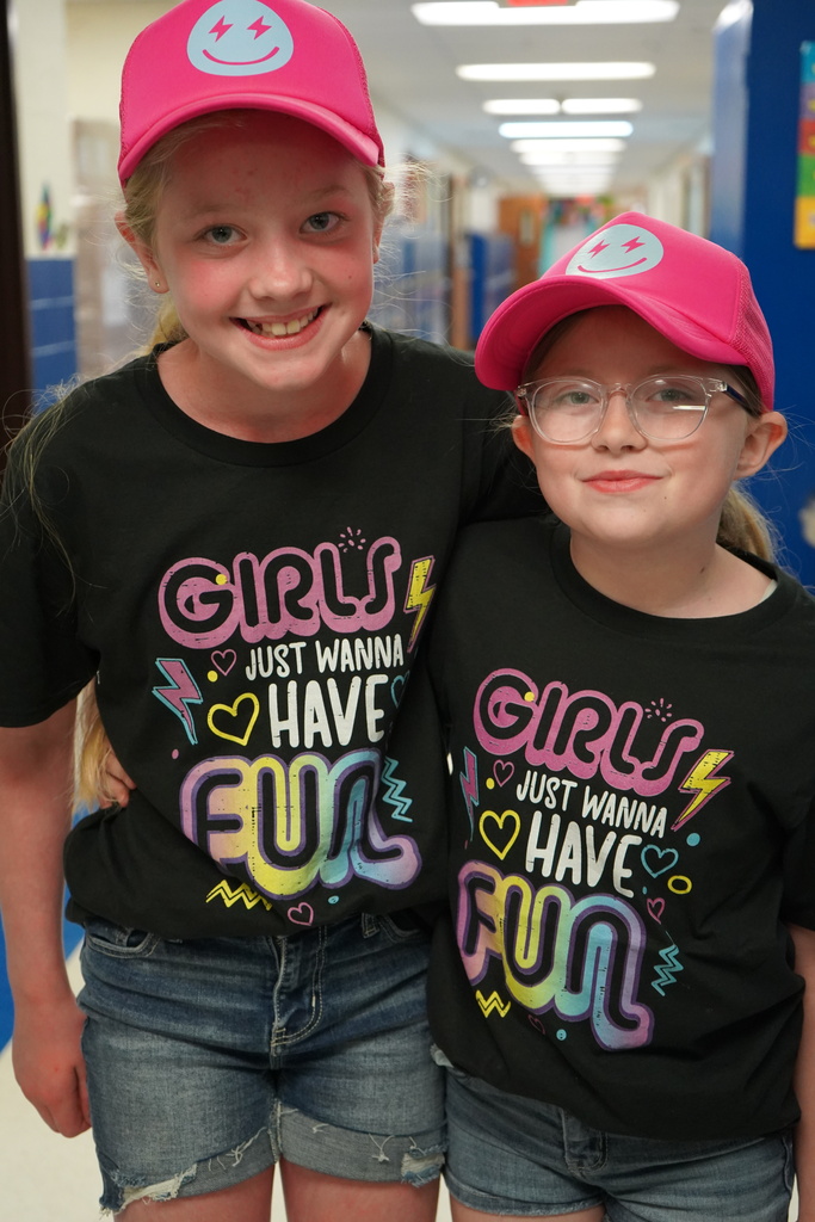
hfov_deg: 27.5
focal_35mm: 49
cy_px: 611
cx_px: 408
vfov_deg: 40.3
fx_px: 1663
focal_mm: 49
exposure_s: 1/160
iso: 4000
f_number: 4.5
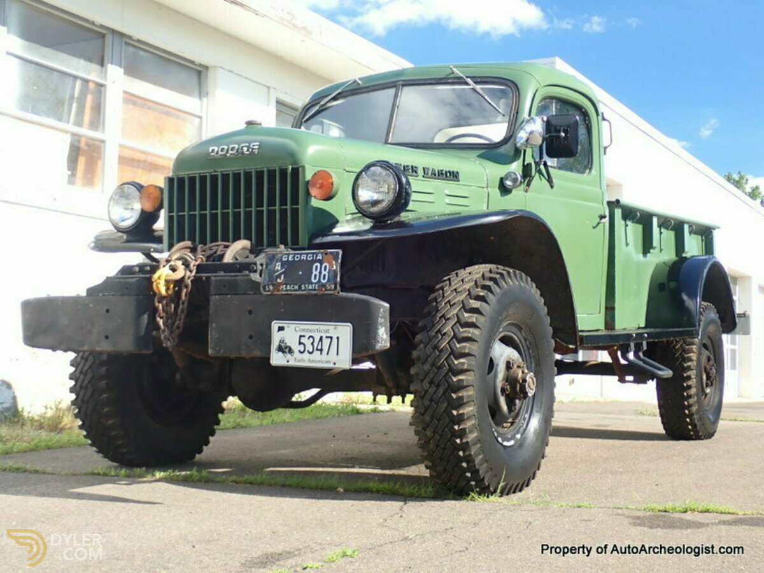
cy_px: 286
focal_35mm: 50
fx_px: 1104
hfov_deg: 38.2
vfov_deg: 29.1
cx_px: 382
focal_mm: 9.01
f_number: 3.2
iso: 100
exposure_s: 1/125
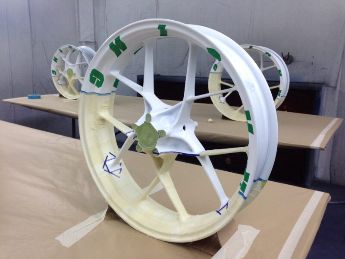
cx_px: 172
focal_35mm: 33
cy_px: 130
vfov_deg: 42.9
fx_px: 329
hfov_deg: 55.4
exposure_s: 1/60
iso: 50
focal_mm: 4.13
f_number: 2.4
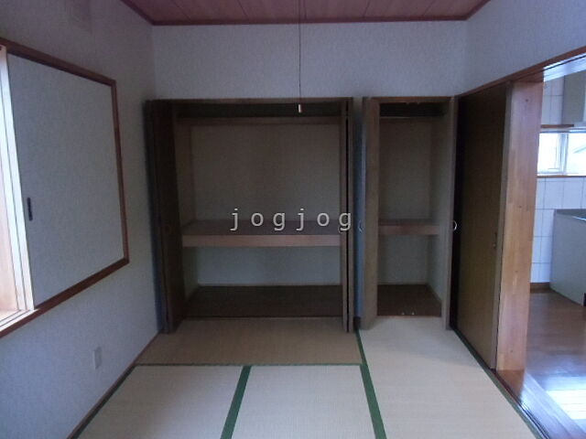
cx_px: 293
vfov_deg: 56.8
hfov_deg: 71.6
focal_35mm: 24
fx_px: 406
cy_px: 220
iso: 800
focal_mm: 4.24
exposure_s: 1/60
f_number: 3
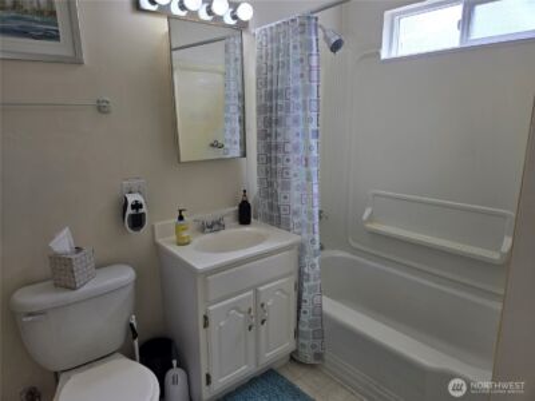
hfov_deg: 73.9
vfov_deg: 58.9
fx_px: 355
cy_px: 200
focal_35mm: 23
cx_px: 268
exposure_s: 1/144
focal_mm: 5.4
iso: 25
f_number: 1.8
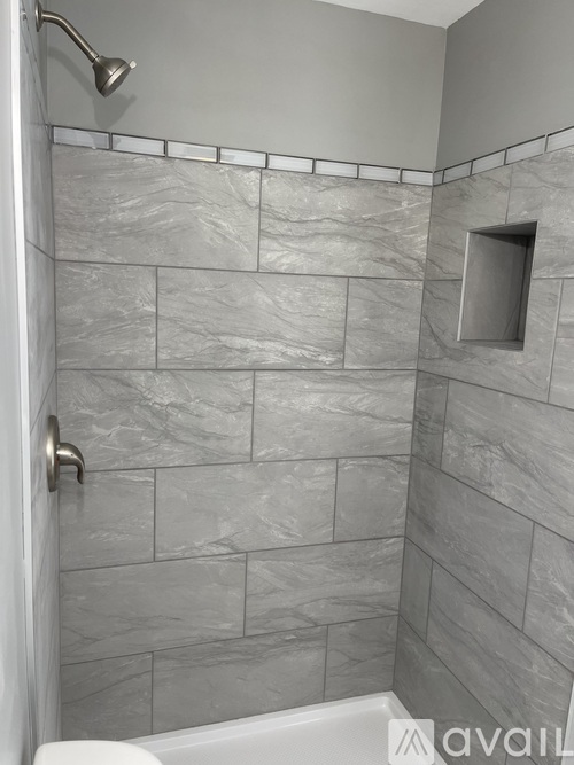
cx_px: 287
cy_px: 382
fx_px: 575
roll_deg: -2.8
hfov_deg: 53.0
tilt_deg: -8.9
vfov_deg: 67.3
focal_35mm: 26
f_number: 1.6
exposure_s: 1/120
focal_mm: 5.1
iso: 100
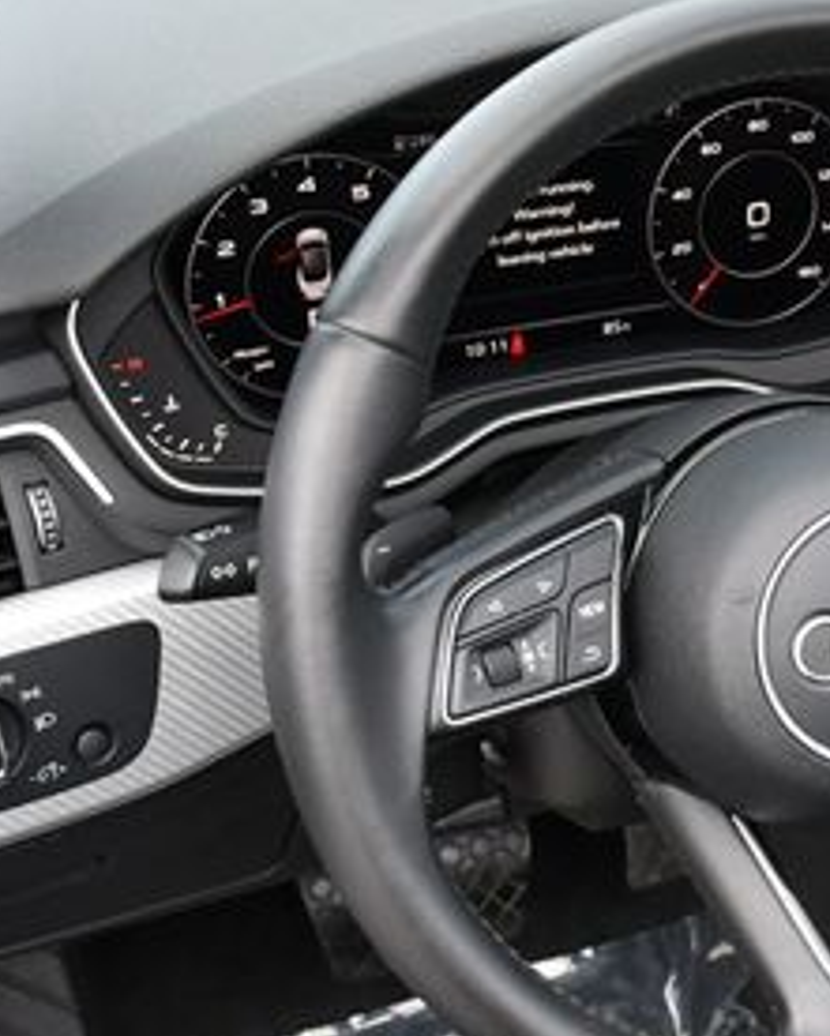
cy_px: 608
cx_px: 1052
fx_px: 2670
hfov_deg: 16.8
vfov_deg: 21.9
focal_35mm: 87
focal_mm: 20
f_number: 5.6
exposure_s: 1/250
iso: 360
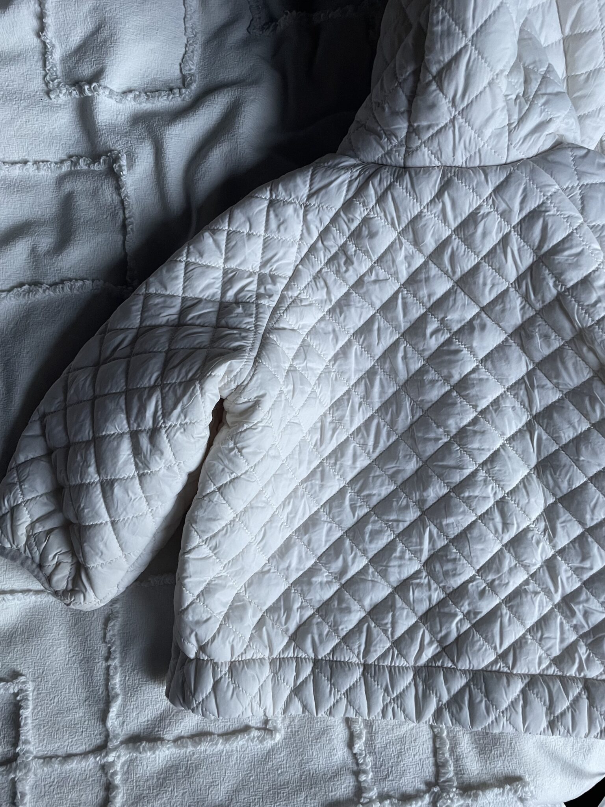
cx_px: 302
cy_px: 404
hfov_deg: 53.1
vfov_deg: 67.3
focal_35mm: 26
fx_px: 606
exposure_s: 1/60
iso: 250
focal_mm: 4.2
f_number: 1.6
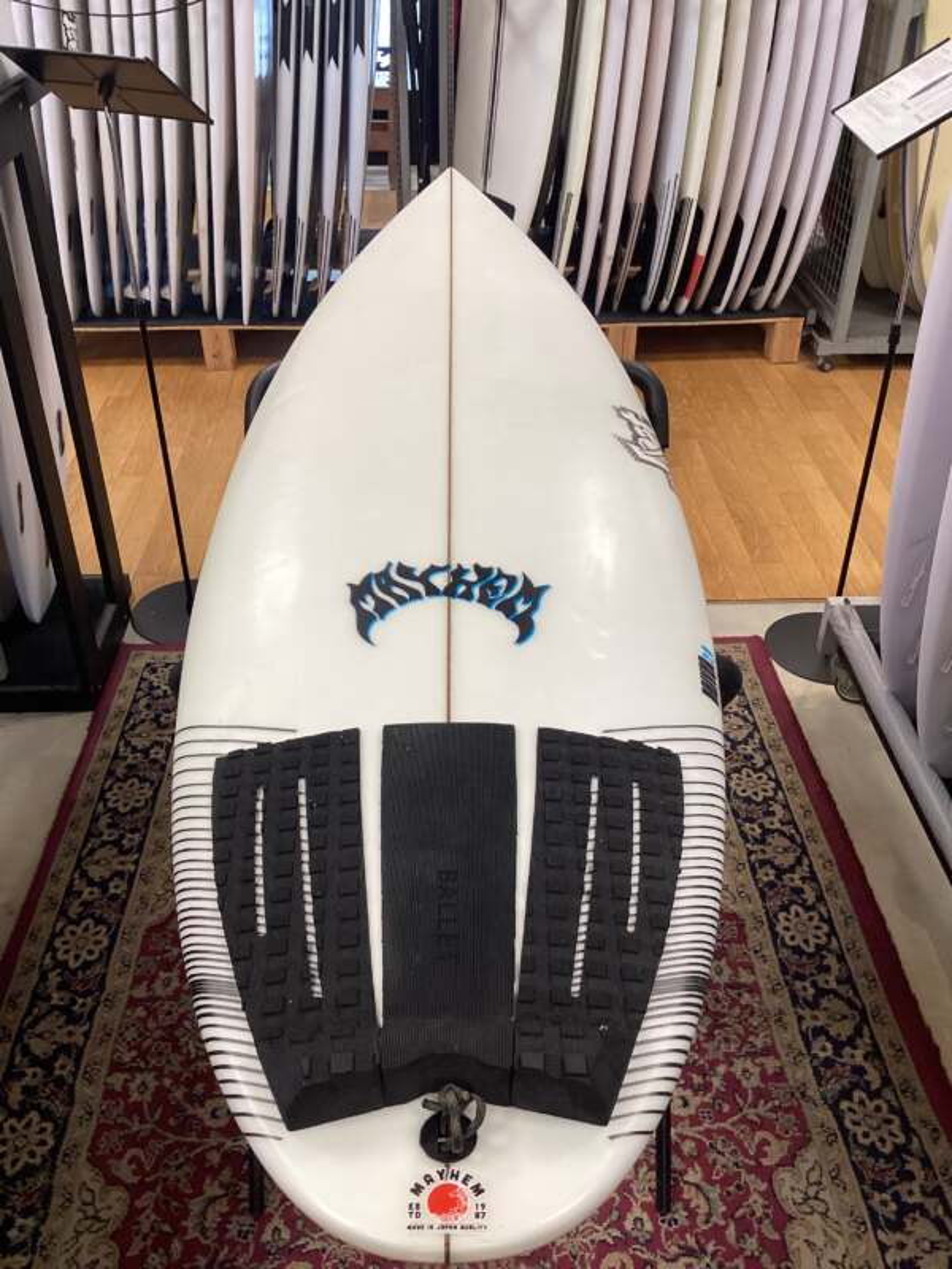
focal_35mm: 31
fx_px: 1137
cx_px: 476
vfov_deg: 58.4
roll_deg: +1.0
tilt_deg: -35.1
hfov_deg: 45.4
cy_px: 634
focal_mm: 3.3
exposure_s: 1/100
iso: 100
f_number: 2.4
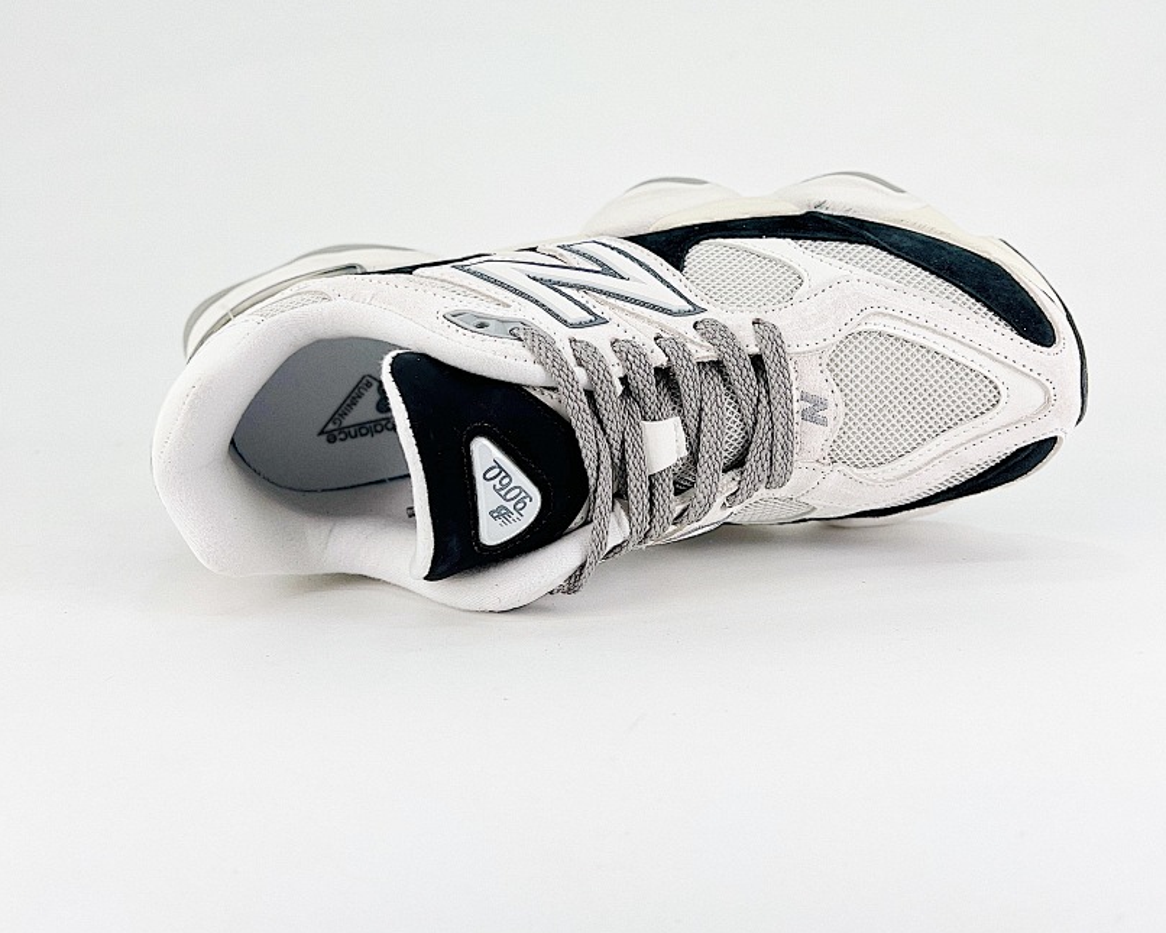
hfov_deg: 52.8
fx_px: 1173
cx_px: 584
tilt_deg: -6.1
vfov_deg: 42.9
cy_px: 330
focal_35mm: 34
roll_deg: +1.5
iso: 50
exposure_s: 1/1038
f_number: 1.5
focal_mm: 5.7
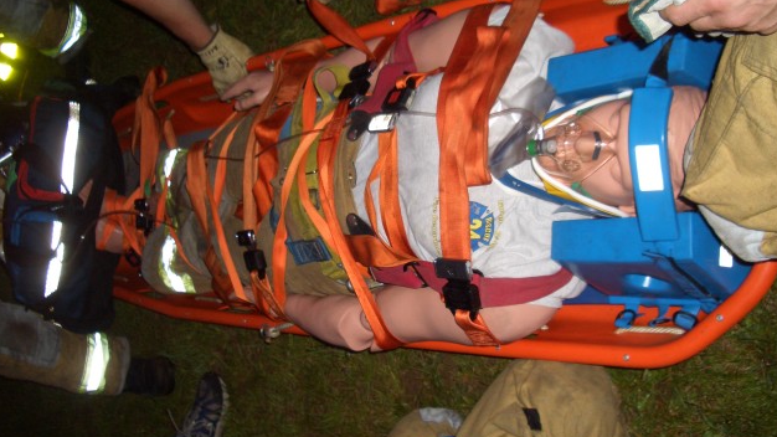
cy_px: 215
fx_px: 803
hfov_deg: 51.6
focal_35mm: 39
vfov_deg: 30.4
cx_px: 393
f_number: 2.6
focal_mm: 5.8
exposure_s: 1/60
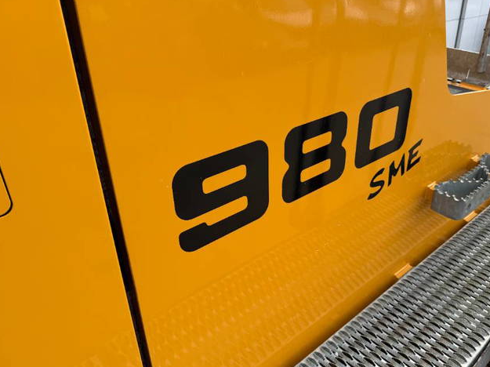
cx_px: 288
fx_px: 410
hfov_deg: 61.3
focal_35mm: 29
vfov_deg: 48.1
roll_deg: -0.3
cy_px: 161
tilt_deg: -26.2
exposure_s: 1/1727
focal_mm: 6.76
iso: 80
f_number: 1.78
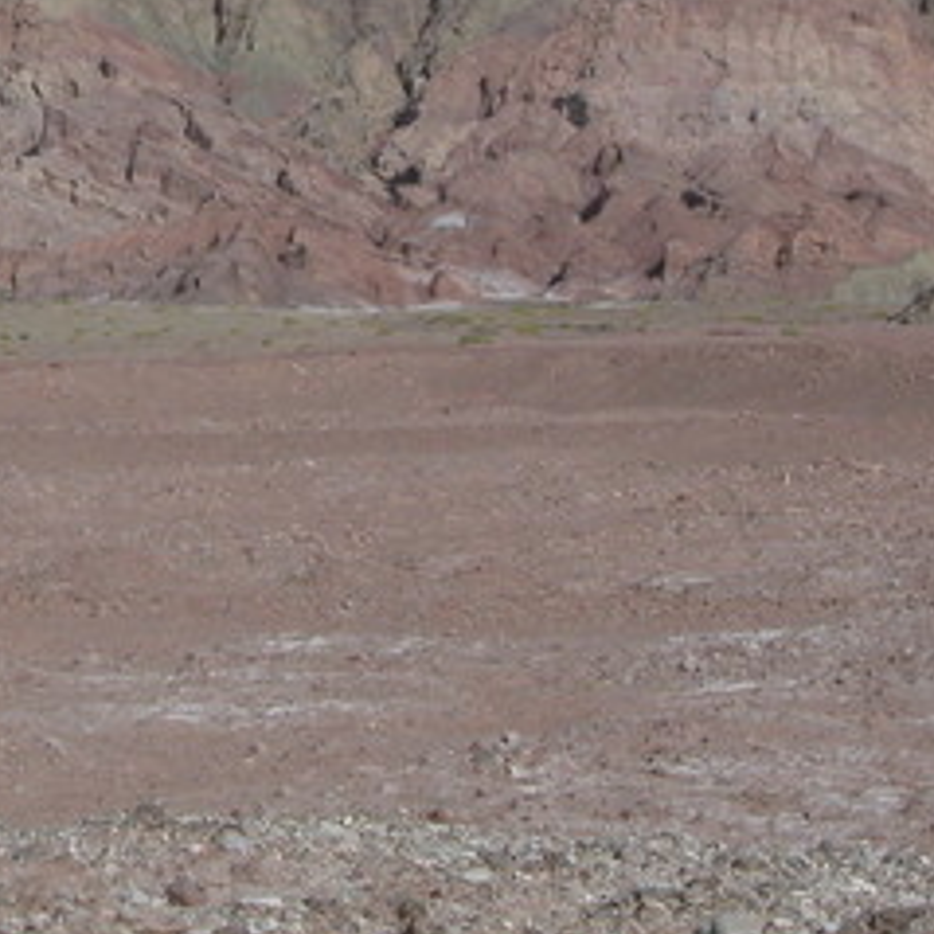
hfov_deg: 9.9
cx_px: 74
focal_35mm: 175
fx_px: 5342
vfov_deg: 9.9
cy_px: 86
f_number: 7.5
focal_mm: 18.8
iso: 100
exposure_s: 1/417
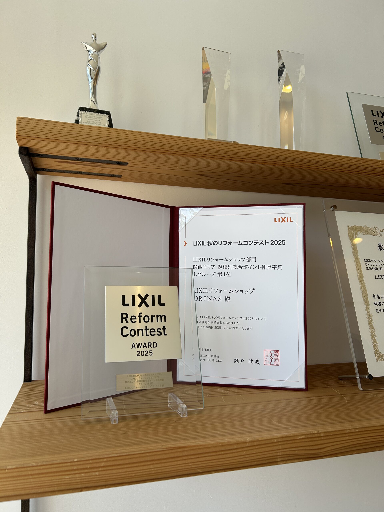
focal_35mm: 26
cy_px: 256
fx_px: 385
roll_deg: -0.8
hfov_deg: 53.1
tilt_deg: +3.2
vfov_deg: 67.3
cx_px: 192
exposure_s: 1/639
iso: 50
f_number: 1.5
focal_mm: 5.7
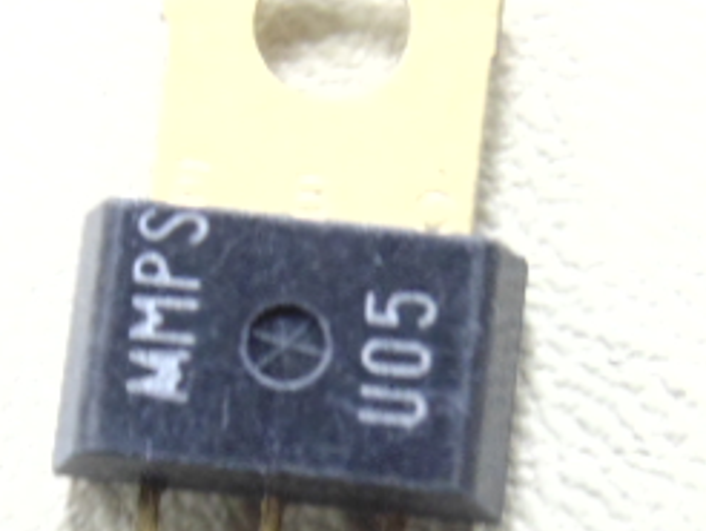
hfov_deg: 11.7
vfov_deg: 8.8
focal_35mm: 169
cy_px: 465
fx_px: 3450
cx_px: 273
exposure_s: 1/20
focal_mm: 11.7
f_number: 4.1
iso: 400
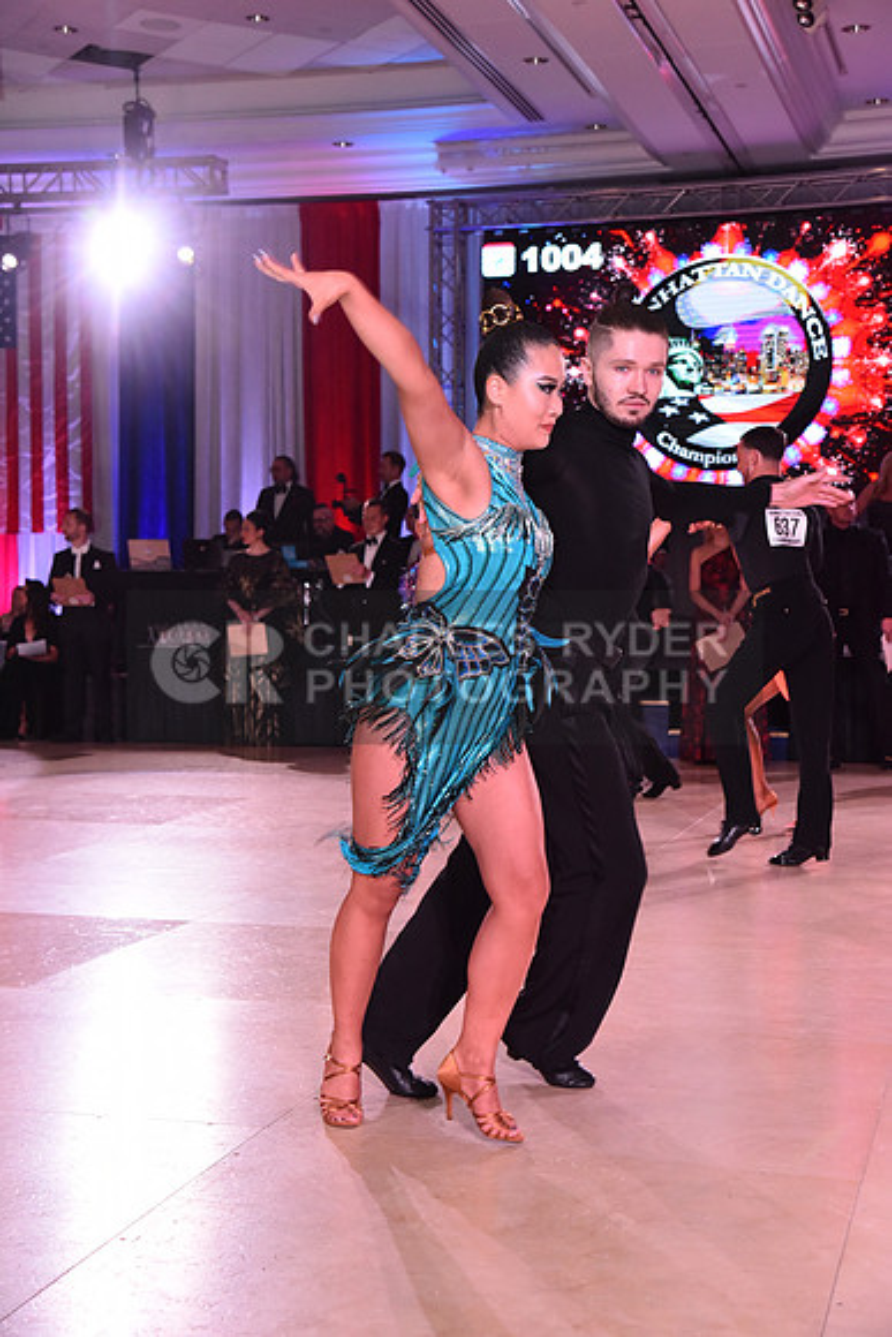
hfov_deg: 24.6
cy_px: 668
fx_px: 2043
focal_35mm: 55
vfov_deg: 36.2
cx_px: 446
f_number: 6.3
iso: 2500
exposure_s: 1/320
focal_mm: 55
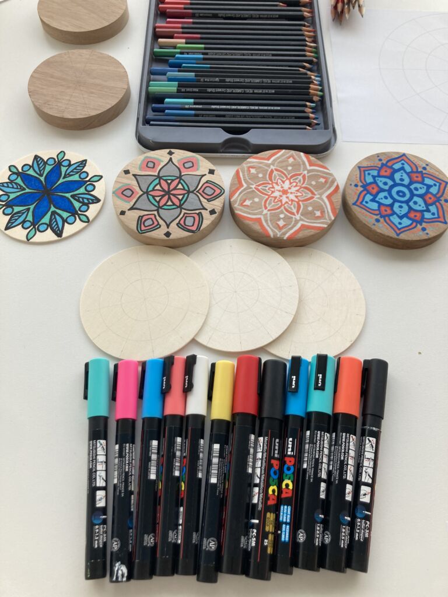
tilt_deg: -61.9
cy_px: 298
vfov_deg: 63.4
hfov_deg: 49.7
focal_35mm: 28
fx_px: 483
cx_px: 224
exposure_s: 1/121
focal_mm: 3.99
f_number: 1.8
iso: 32
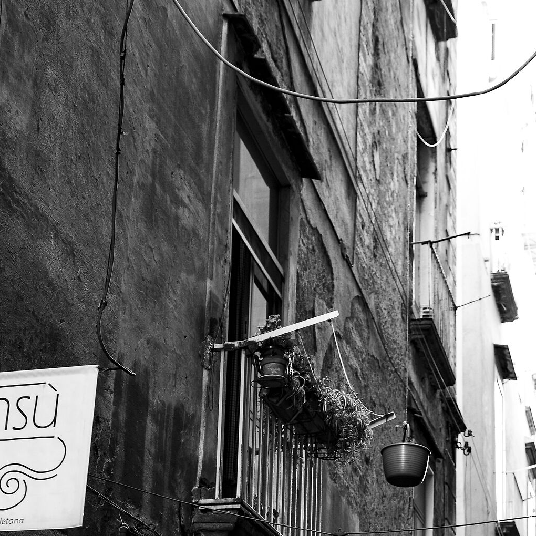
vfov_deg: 22.9
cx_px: 382
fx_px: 1226
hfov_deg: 24.5
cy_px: 615
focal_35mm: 70
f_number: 3.5
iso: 800
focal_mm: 35
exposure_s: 1/200
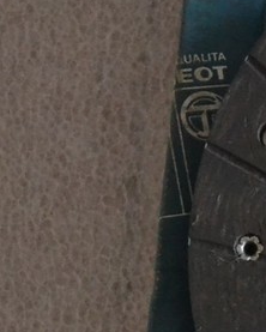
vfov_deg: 12.5
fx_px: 1484
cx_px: 521
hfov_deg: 9.6
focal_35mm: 151
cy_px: 361
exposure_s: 1/60
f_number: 3.8
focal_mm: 22
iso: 3200
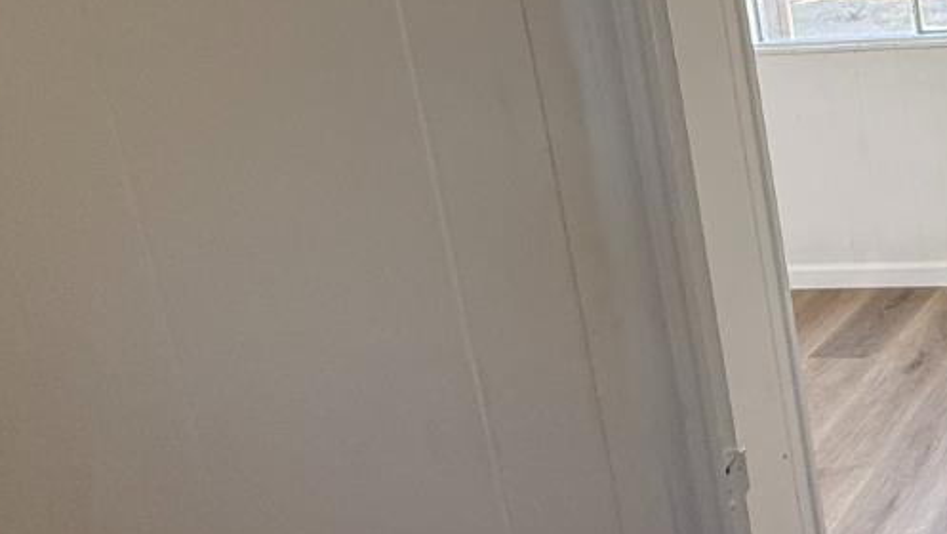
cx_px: 1185
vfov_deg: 25.5
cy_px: 104
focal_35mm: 46
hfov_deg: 34.1
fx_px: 1156
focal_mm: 2.22
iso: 100
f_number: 2.2
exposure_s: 1/120
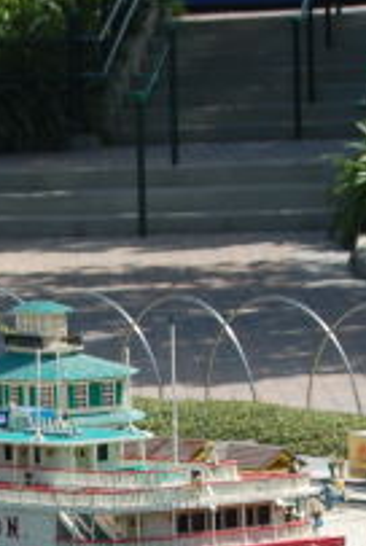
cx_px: -129
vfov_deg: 7.9
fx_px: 3945
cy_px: 538
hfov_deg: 5.3
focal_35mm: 260
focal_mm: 55
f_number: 6.3
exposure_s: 1/160
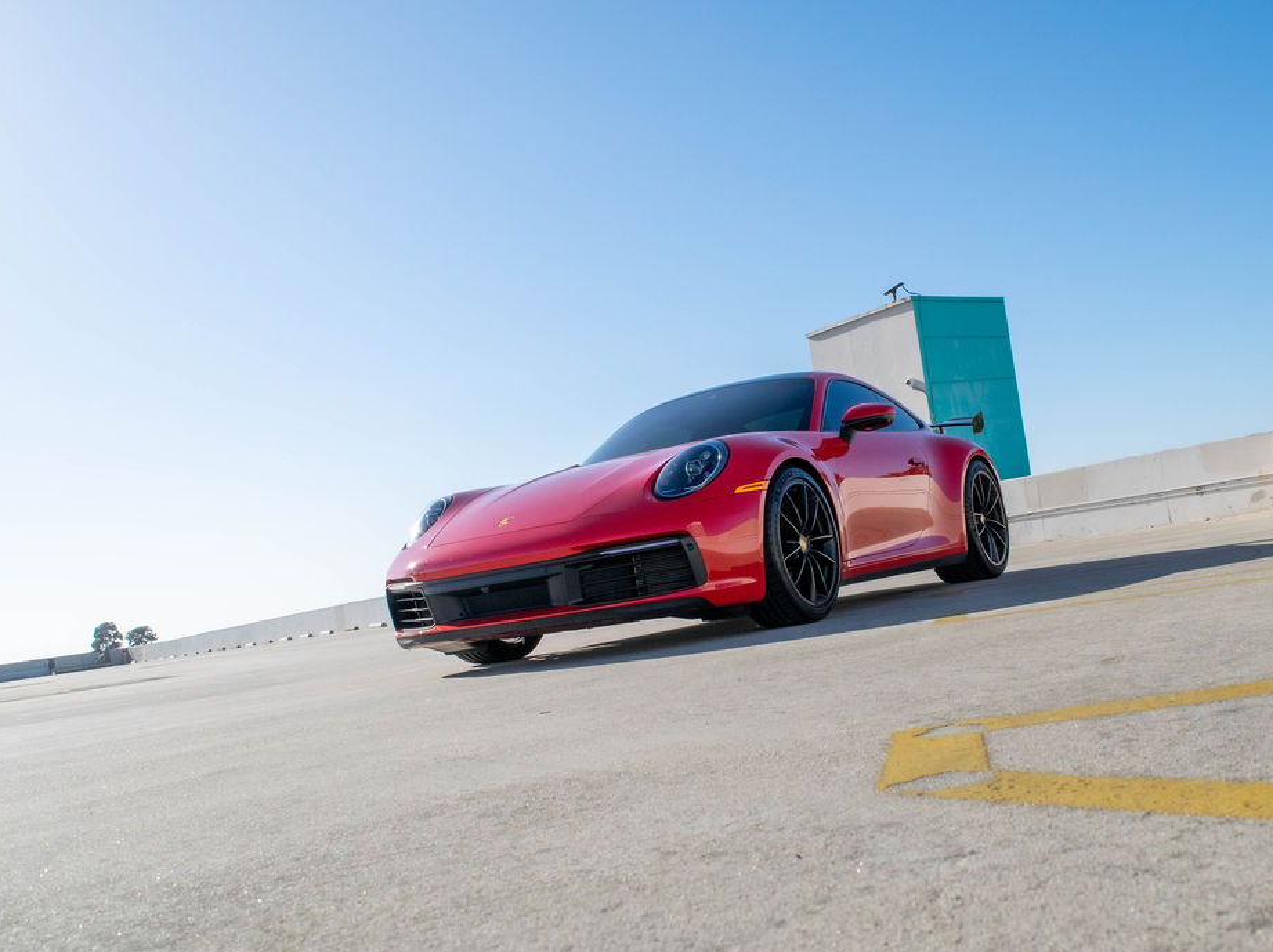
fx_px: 1323
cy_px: 528
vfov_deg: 39.5
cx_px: 744
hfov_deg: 51.2
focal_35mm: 36
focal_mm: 20
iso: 360
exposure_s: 1/2000
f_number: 8
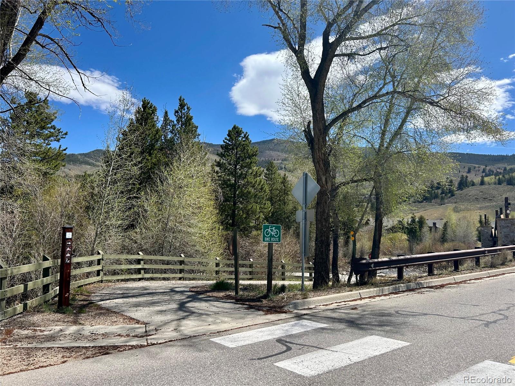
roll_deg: +1.0
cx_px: 258
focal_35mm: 26
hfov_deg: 67.3
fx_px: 387
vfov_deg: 53.1
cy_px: 193
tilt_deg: +6.5
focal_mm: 5.7
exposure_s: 1/4115
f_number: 1.5
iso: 50
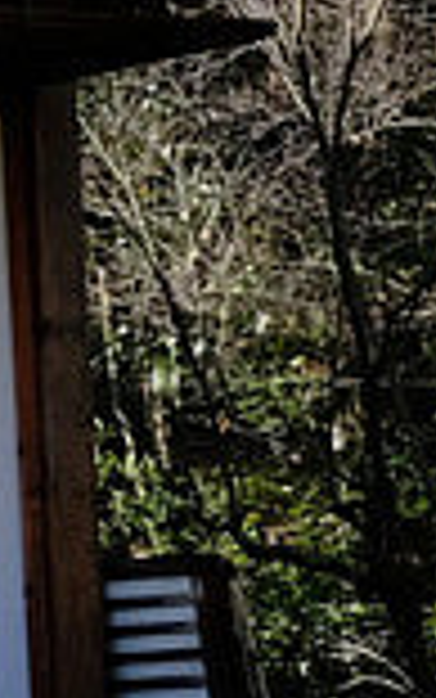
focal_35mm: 369
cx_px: -1659
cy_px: 9
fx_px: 7009
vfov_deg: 5.7
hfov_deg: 3.3
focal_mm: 23
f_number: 4
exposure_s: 1/750
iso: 200
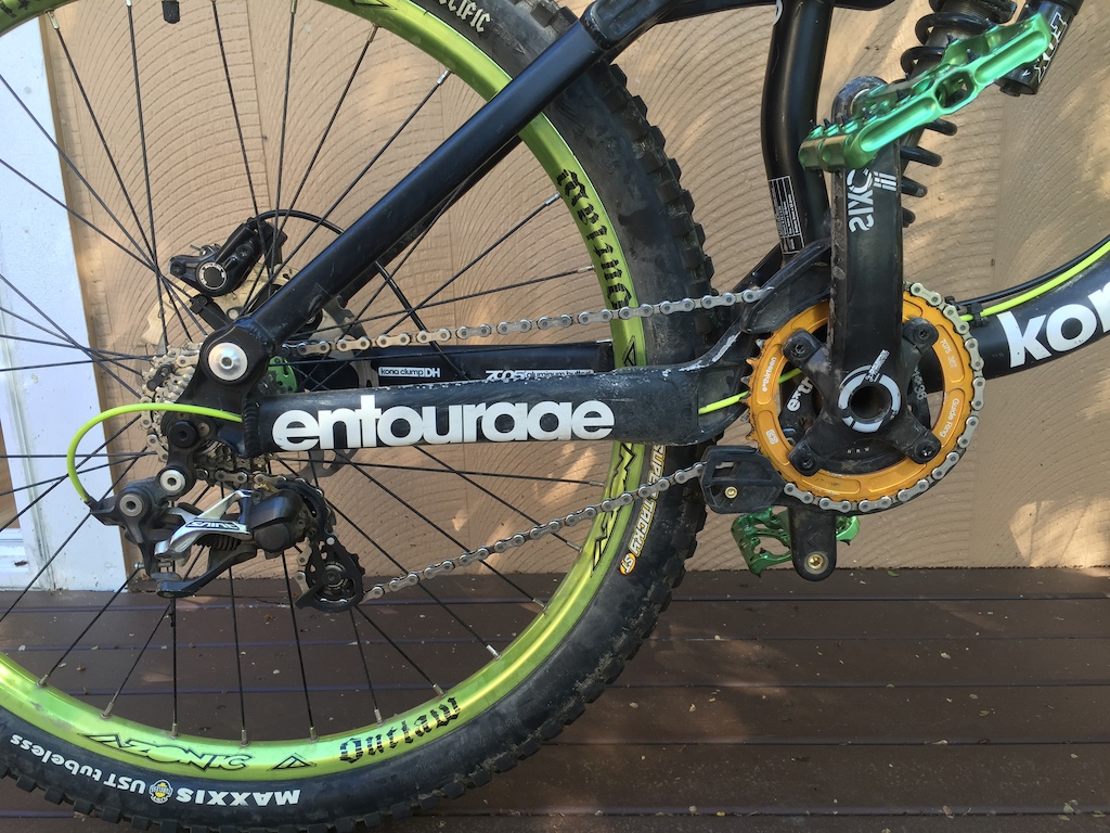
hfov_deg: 61.7
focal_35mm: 29
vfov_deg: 48.2
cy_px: 416
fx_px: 930
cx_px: 555
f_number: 2.2
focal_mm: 4.15
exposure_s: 1/60
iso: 32
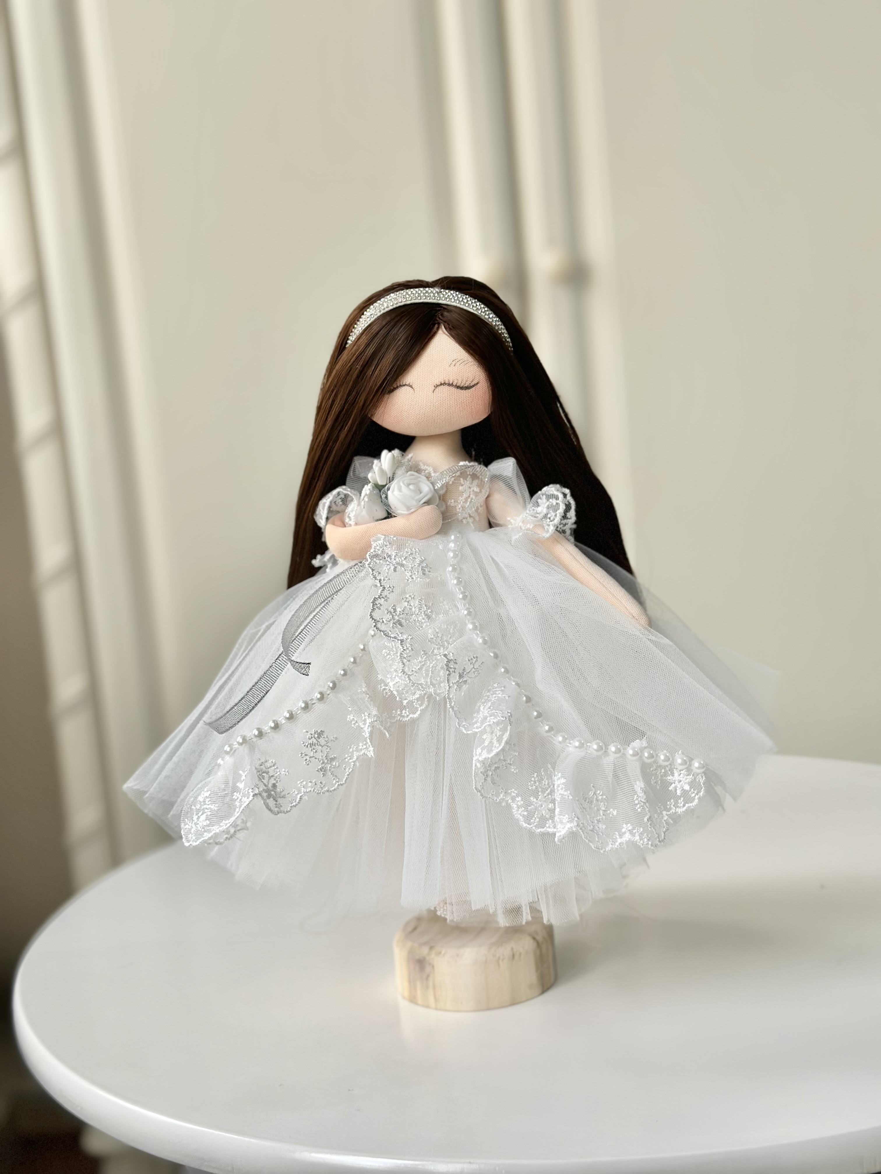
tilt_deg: -7.3
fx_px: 1629
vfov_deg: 39.7
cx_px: 440
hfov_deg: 30.3
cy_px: 587
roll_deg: +5.3
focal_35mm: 48
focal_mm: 6.86
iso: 64
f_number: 1.78
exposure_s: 1/112
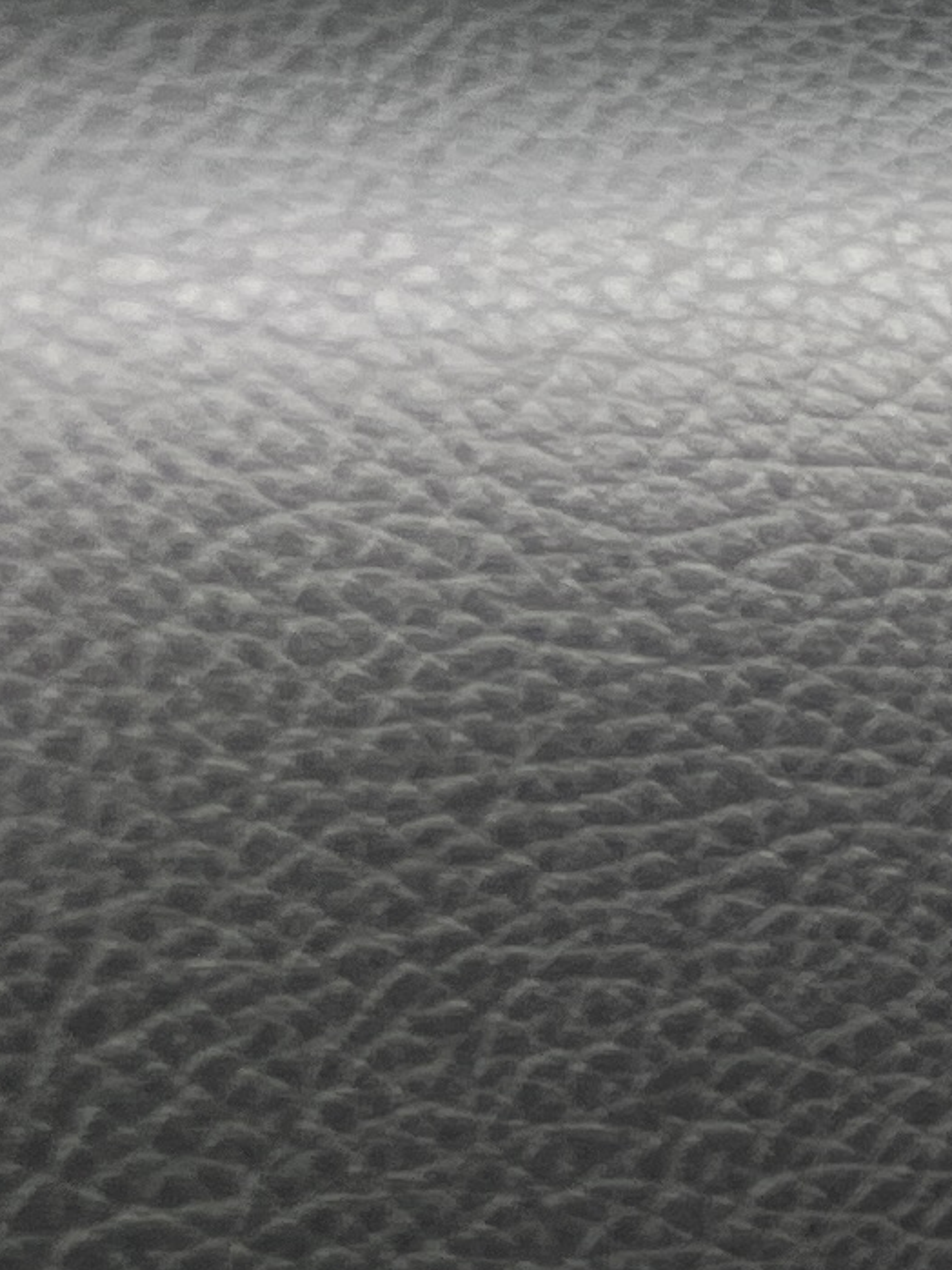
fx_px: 5502
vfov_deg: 11.9
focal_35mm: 150
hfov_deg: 8.0
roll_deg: -1.0
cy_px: 2471
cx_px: 3130
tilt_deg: -28.3
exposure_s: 1/122
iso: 40
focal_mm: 5.1
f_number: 1.6
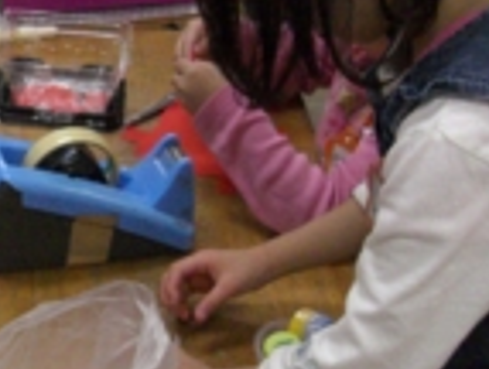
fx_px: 1501
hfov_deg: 17.3
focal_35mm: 106
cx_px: -161
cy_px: 120
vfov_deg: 14.0
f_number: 3.1
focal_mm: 6.3
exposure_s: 1/125
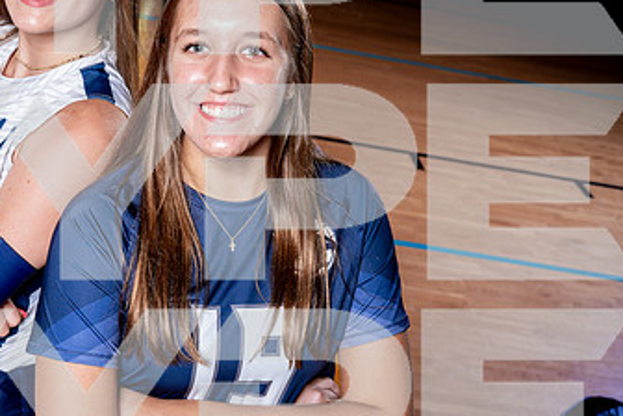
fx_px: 1056
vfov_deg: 22.2
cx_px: 169
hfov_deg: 32.4
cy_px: 183
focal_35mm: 61
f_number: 5.6
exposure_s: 1/250
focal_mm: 33
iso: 250
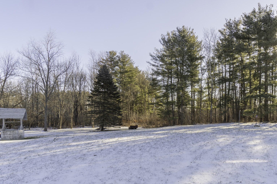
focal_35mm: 20
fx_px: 154
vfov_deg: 60.8
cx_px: 170
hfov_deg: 82.6
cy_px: 118
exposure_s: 1/125
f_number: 9
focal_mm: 10
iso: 100
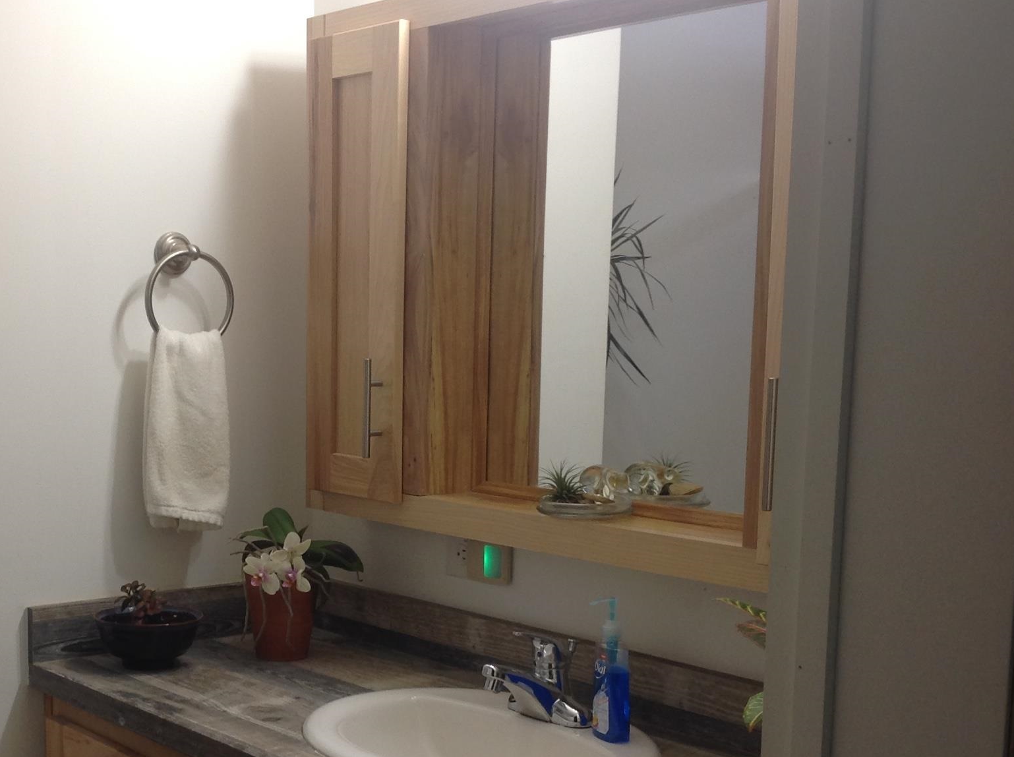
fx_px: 1725
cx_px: 293
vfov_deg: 24.6
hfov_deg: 32.3
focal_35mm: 59
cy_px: 516
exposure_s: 1/20
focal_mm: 4.28
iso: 50
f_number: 2.4
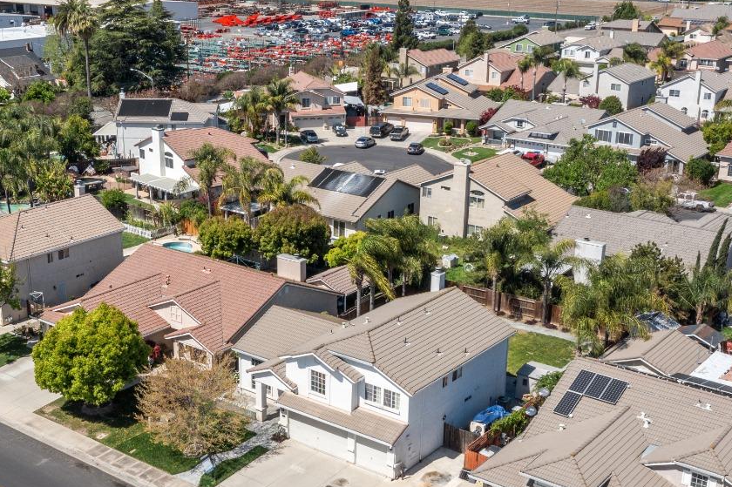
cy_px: 298
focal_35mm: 50
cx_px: 290
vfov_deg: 26.9
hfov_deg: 39.4
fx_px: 1016
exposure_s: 1/500
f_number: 5.6
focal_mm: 10.26
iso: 100
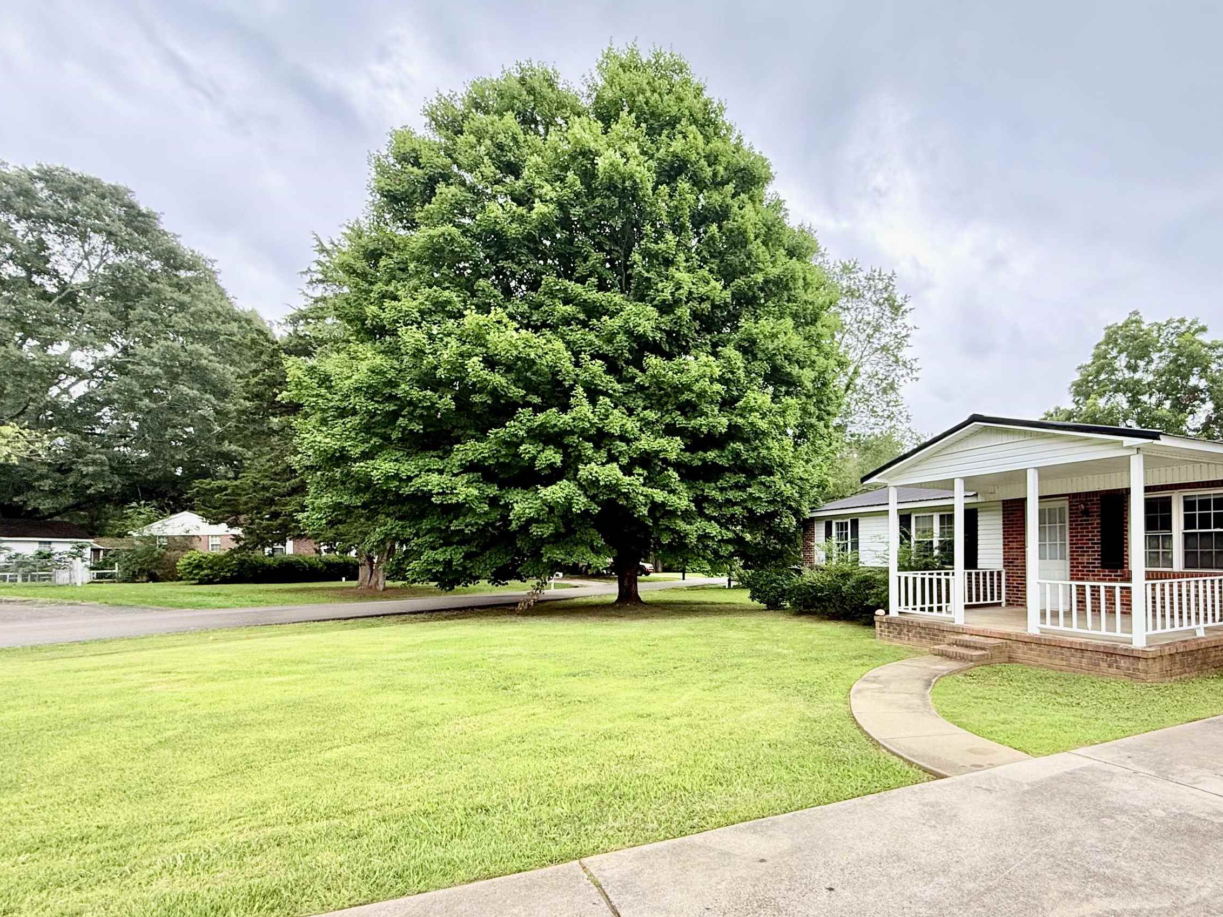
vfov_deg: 68.0
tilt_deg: +0.6
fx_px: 671
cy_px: 549
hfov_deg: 82.9
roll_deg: -0.3
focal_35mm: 19
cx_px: 772
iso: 64
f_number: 2.2
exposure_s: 1/103
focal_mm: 2.22
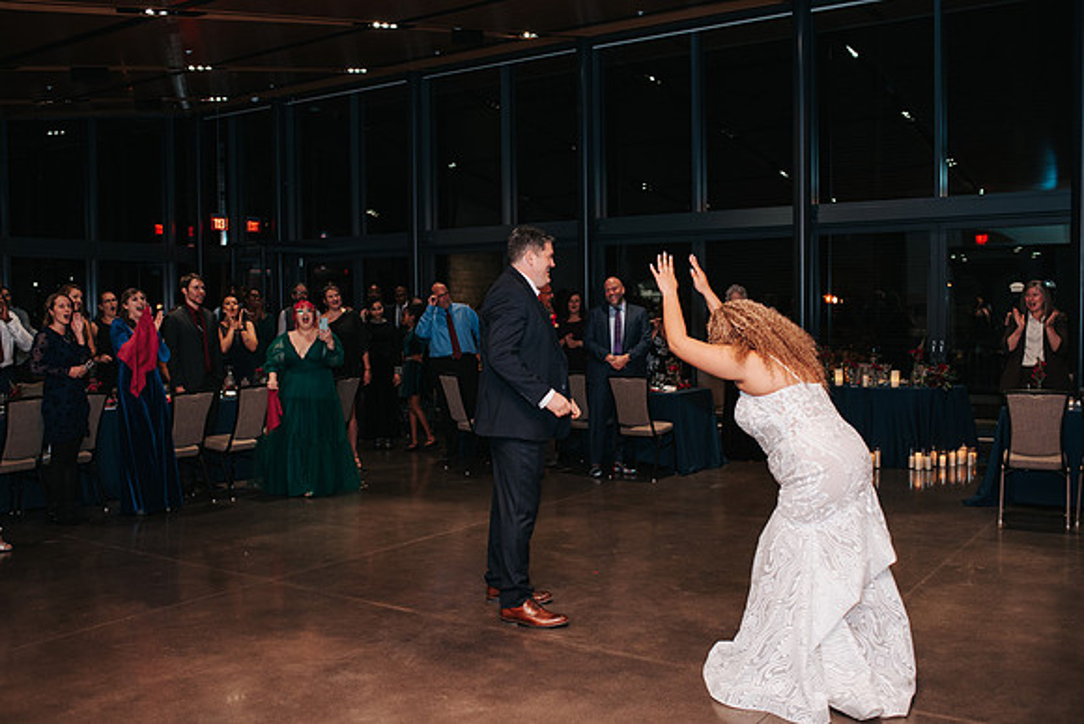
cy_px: 362
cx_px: 542
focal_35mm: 35
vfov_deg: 37.9
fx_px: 1054
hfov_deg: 54.4
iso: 1000
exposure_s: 1/200
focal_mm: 35
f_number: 2.8
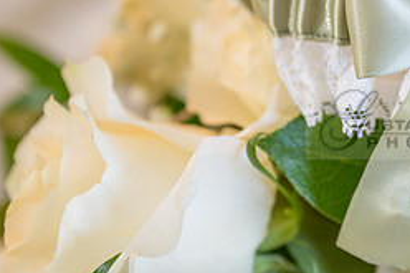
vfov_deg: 8.4
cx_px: 450
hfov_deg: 12.3
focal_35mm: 164
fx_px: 1866
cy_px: 120
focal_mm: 70
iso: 800
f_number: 2.8
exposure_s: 1/125
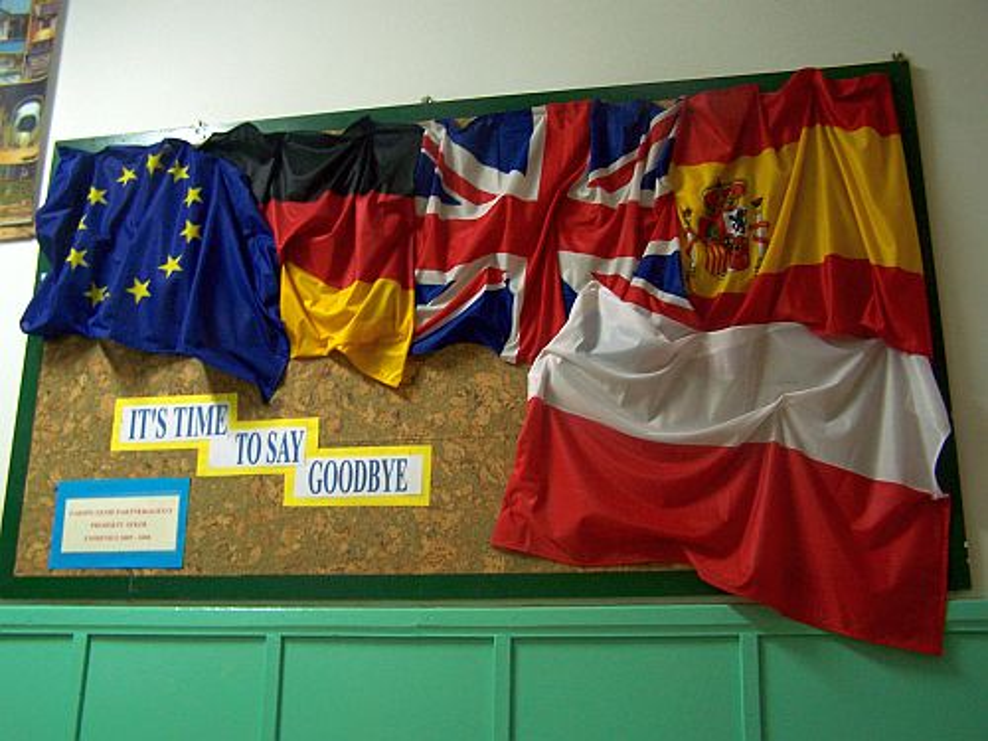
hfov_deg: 49.0
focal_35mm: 38
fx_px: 1085
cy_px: 370
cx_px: 494
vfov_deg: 37.7
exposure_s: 1/8
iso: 140
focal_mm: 6.3
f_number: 2.8
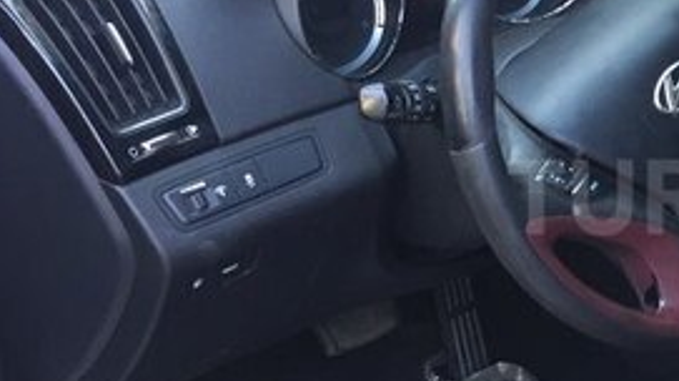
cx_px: 764
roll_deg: -2.4
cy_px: 197
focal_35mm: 77
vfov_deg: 15.7
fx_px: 1385
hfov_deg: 25.4
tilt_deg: -29.7
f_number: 2.2
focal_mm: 4.15
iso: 100
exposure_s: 1/33
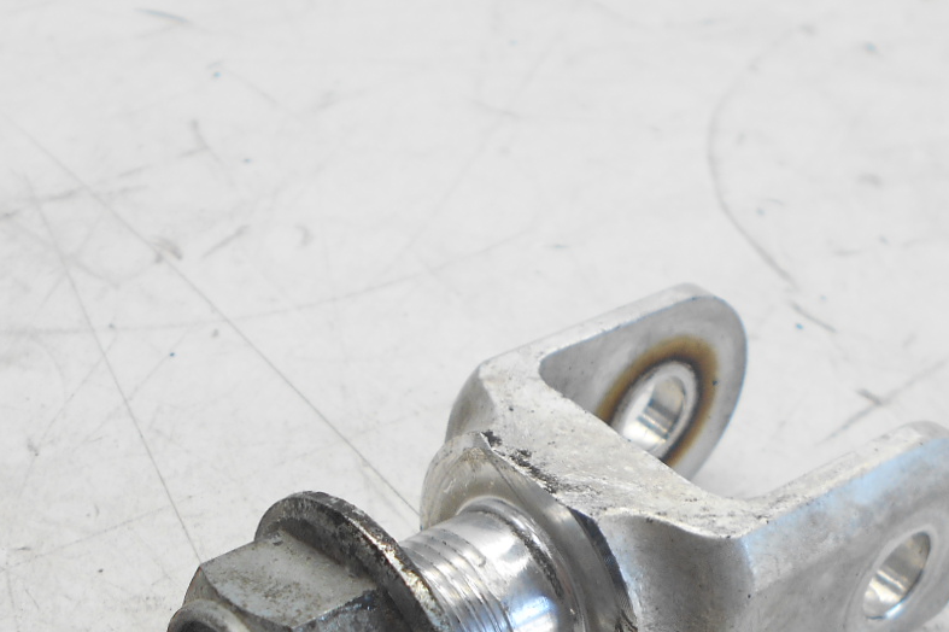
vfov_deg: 23.2
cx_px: 459
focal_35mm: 55
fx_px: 1449
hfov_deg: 36.3
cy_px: 680
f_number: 3.2
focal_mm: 4.6
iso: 80
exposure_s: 1/50
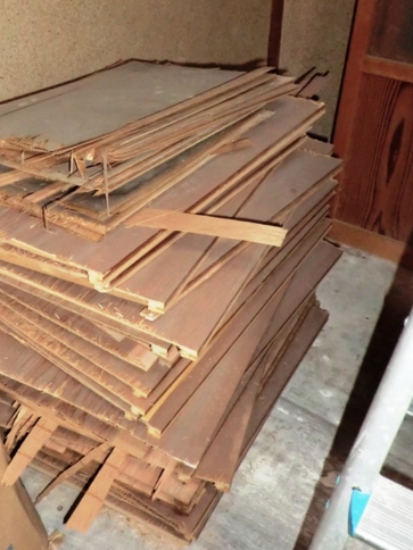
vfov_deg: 43.6
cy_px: 216
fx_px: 684
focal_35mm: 43
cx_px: 99
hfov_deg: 32.9
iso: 400
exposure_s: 1/60
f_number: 2.8
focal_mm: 4.7
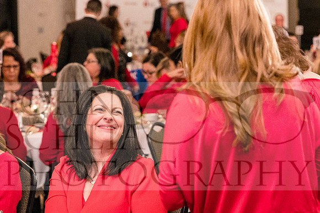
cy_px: 106
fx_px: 1156
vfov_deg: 10.6
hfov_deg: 15.8
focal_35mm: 130
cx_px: 160
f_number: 4.5
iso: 12800
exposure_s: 1/60
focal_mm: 87
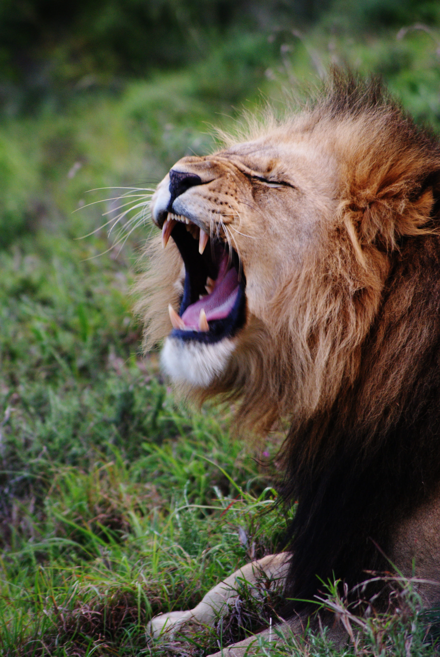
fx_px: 5484
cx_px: 220
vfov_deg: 6.9
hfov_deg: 4.6
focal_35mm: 300
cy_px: 328
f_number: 5.6
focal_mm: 200
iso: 400
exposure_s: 1/50
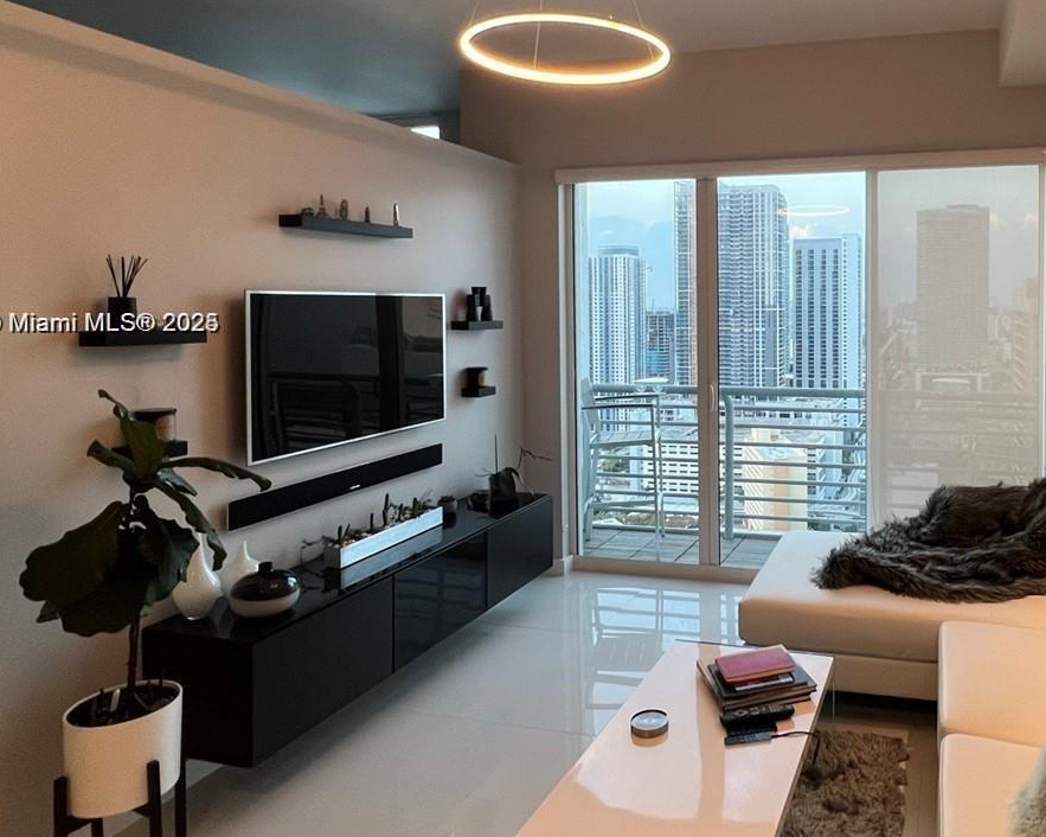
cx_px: 788
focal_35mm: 23
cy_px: 325
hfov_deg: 67.8
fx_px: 712
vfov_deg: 60.2
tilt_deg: -2.7
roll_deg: +0.7
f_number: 1.8
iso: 160
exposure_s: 1/120
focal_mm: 1.57
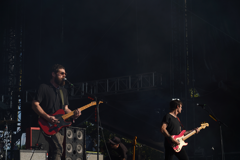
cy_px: 80
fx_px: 567
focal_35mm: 85
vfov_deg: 16.1
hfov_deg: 23.9
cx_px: 120
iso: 100
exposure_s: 1/400
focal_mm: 85
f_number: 8
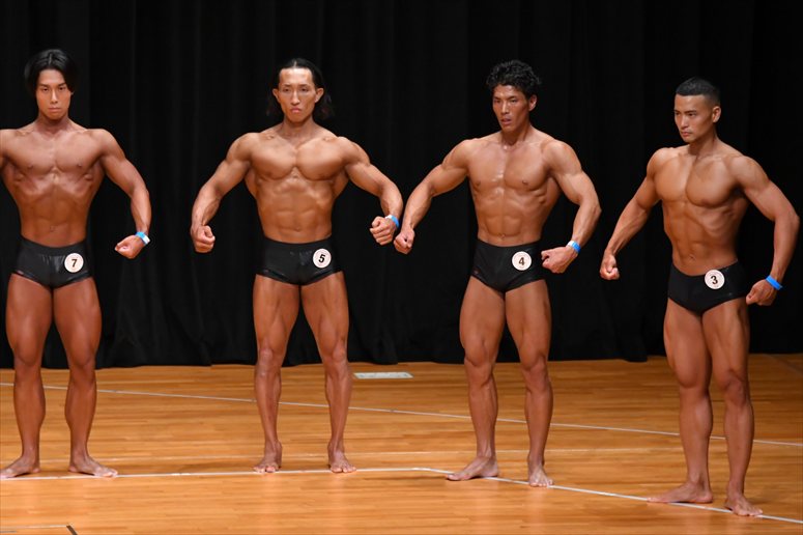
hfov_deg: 7.6
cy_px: 268
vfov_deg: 5.1
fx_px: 6020
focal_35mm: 270
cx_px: 402
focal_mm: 180
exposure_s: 1/400
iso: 4000
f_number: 5.6
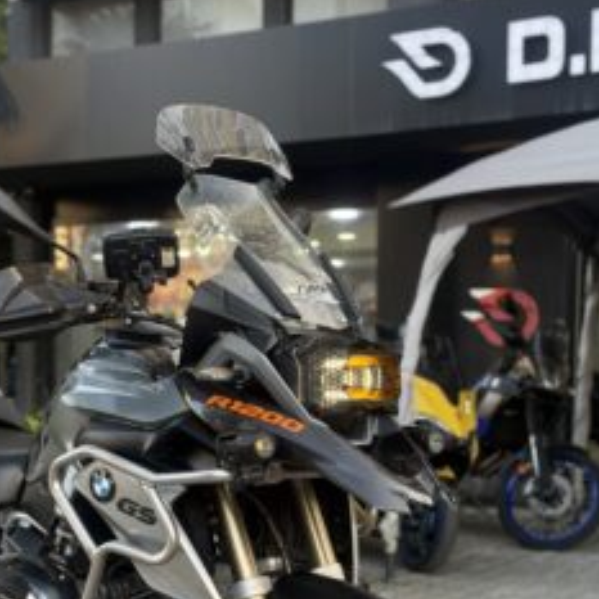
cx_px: 285
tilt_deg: -4.3
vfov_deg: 25.0
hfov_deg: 25.4
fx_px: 1331
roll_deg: -0.4
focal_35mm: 68
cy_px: 467
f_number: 1.78
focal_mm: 6.76
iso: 125
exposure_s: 1/176
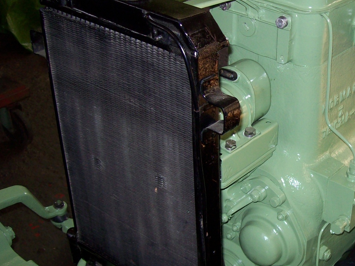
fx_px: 646
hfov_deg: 30.0
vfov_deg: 23.3
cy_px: 132
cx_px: 287
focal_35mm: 63
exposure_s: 1/64
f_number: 2.7
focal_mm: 6
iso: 80
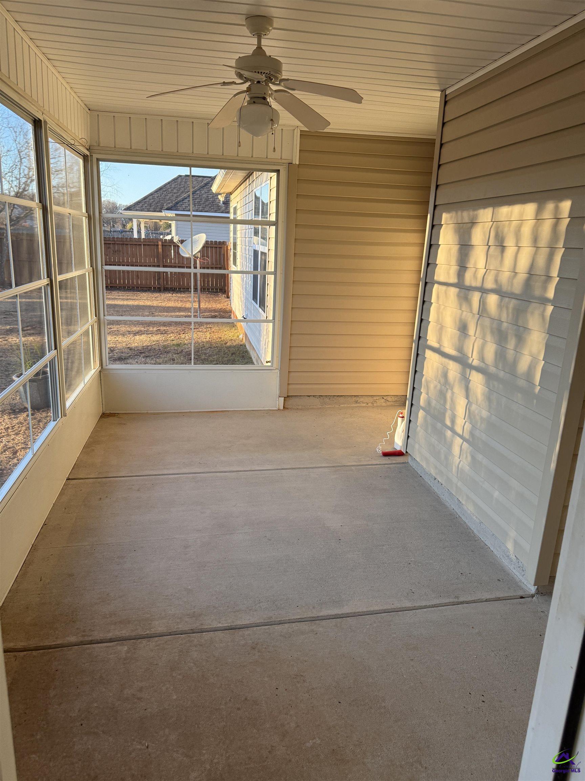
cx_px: 292
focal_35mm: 24
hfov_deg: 56.8
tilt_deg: -14.1
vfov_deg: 71.6
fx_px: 541
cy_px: 390
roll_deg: -2.1
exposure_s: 1/510
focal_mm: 6.76
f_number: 1.78
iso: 100
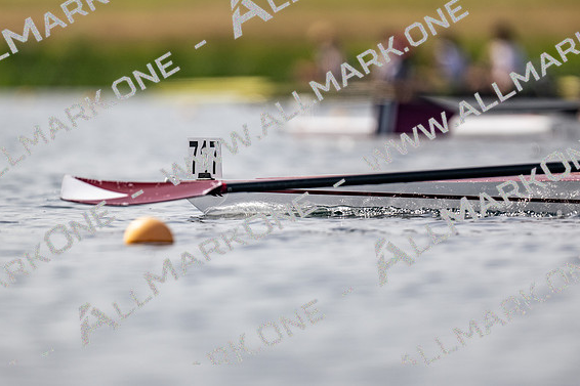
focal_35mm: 923
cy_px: 189
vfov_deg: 1.5
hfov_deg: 2.2
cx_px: 287
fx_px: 14865
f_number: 4
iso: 100
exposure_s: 1/2500
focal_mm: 600
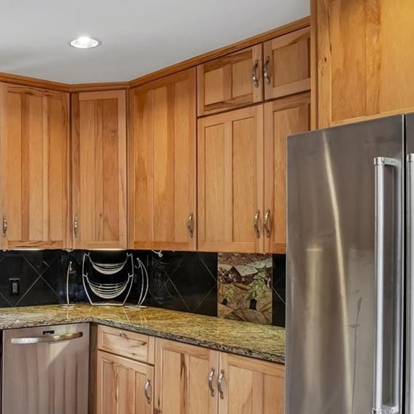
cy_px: 248
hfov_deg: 40.3
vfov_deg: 42.4
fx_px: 530
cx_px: 64
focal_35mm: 39
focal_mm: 11
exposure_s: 1/20
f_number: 8
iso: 400
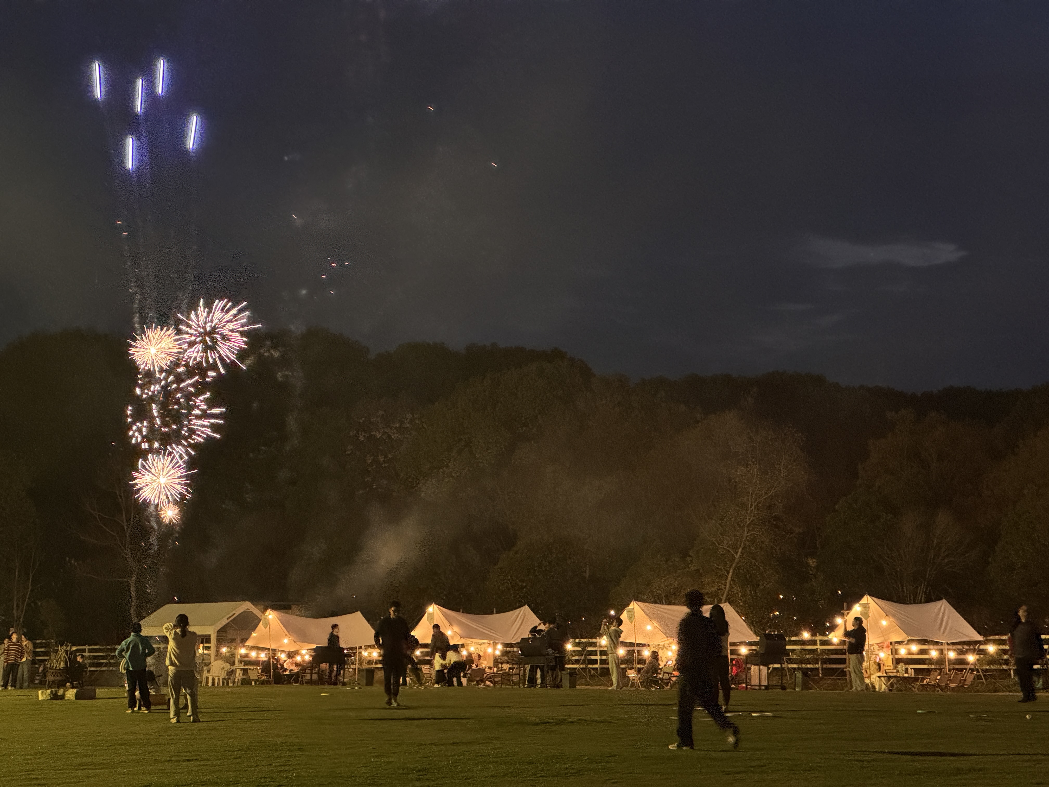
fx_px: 2333
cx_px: 524
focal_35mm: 77
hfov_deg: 25.3
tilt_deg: +6.7
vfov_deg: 19.1
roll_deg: +0.6
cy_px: 394
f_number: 2.8
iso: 1000
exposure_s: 1/25
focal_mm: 9
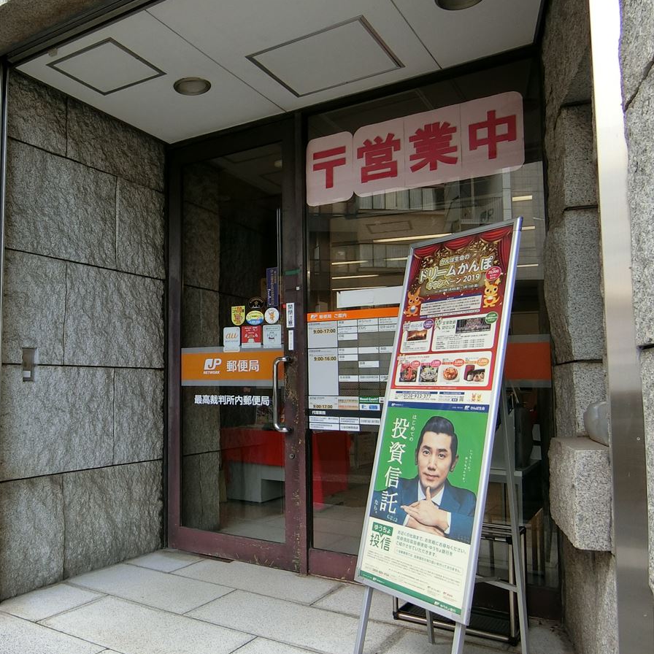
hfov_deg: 51.4
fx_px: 641
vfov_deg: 54.0
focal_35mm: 30
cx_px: 152
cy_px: 343
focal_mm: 4.06
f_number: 2.7
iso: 80
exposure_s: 1/125
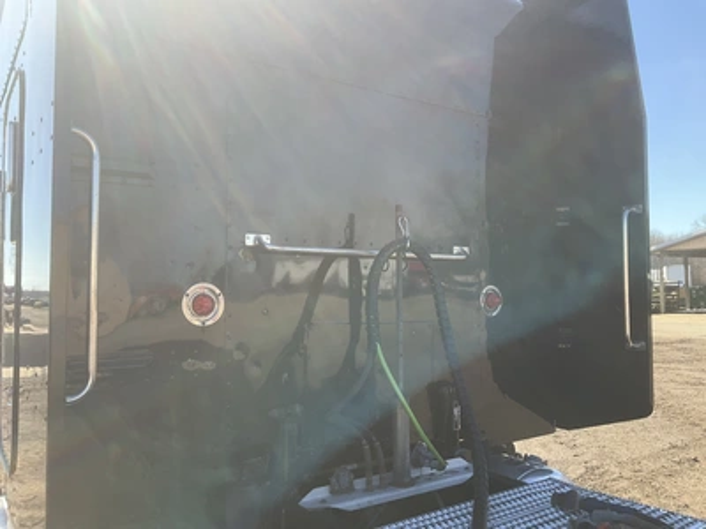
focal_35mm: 29
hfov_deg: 61.7
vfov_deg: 48.2
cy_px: 264
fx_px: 591
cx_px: 353
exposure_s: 1/709
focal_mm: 3
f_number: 1.8
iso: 25
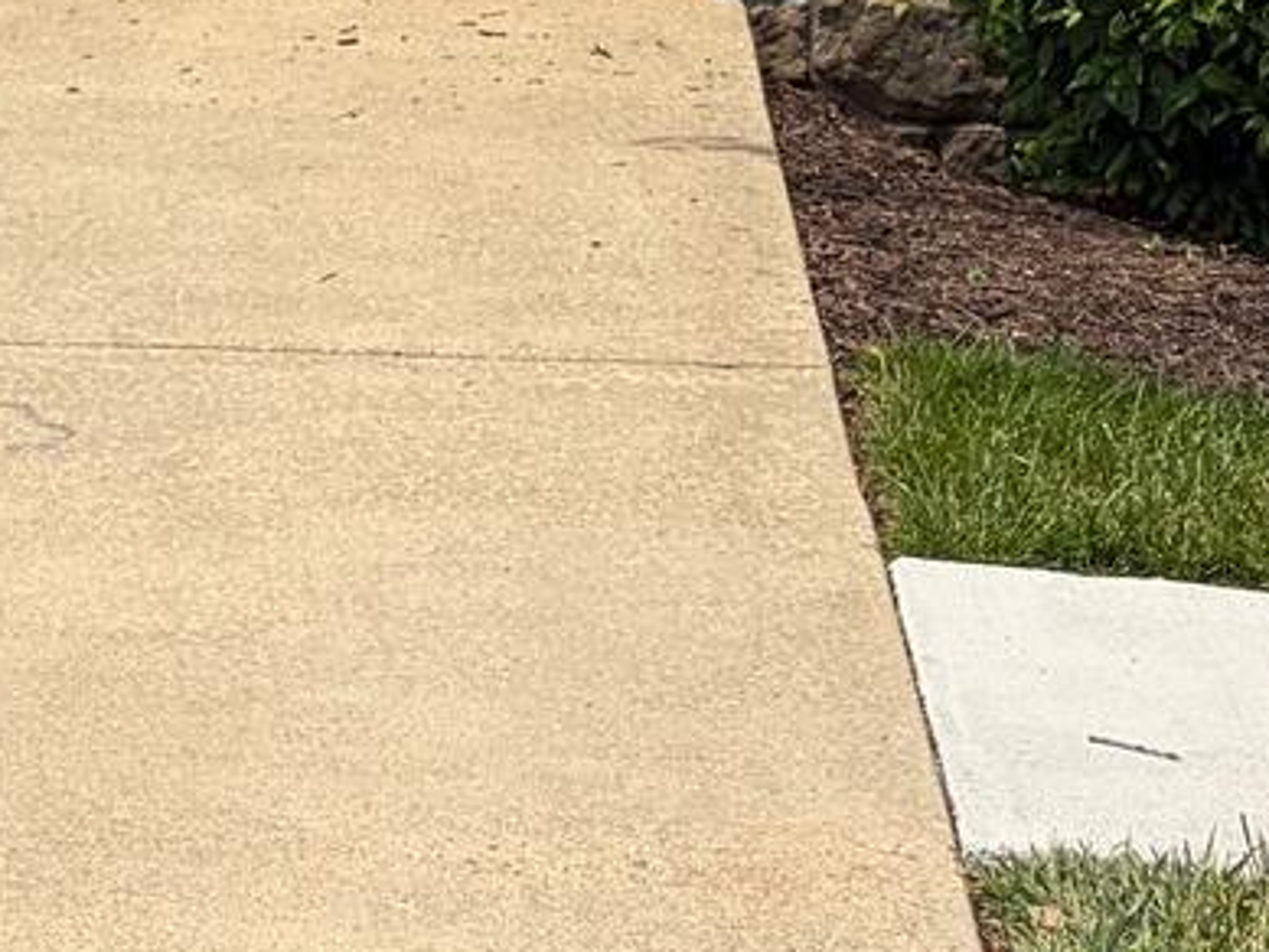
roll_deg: -1.6
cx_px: 117
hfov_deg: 14.2
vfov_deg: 10.1
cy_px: -932
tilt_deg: +3.4
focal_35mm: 137
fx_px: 5024
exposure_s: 1/6993
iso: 64
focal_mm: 5.96
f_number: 1.6
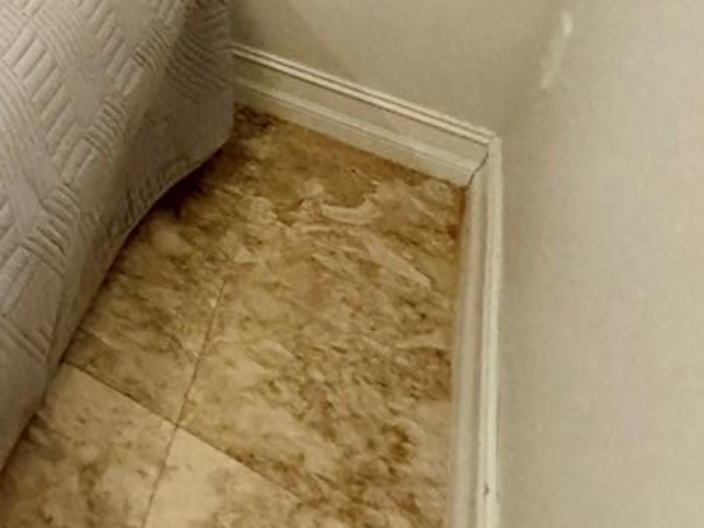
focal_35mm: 48
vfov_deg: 24.7
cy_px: -225
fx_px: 976
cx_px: -451
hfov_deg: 25.0
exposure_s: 1/60
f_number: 2.2
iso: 320
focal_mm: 2.22
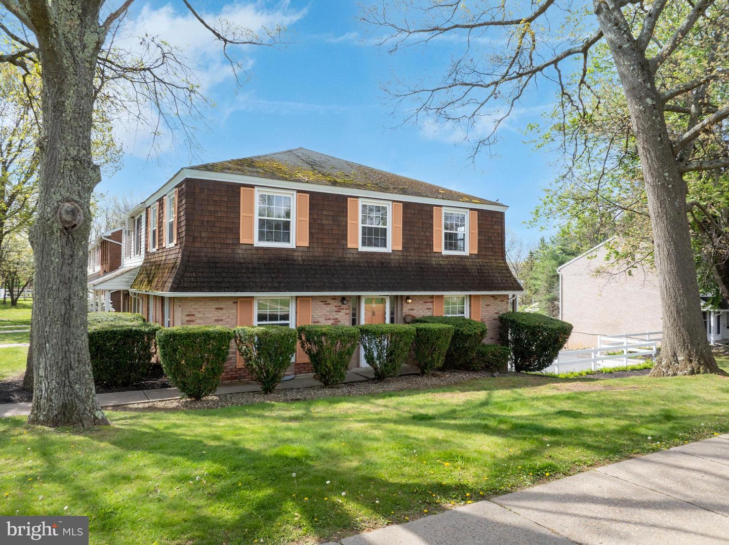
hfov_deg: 71.6
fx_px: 505
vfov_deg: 56.8
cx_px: 364
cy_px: 272
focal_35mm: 24
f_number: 7.1
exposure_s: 1/200
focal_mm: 12.29
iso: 100
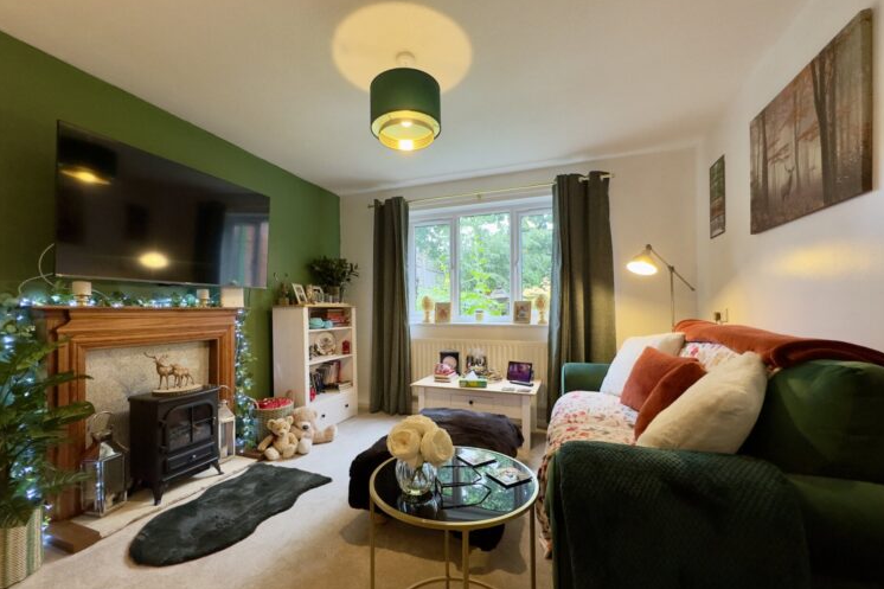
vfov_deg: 77.2
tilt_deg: +0.2
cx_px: 434
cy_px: 310
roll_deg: +0.5
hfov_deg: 100.4
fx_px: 368
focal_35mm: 15
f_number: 2.2
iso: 250
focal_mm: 2.22
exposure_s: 1/100
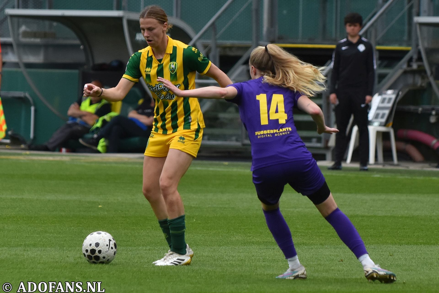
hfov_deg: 7.8
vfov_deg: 5.2
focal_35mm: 262
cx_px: 220
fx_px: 3201
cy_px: 146
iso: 500
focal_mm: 175
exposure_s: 1/2000
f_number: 3.5
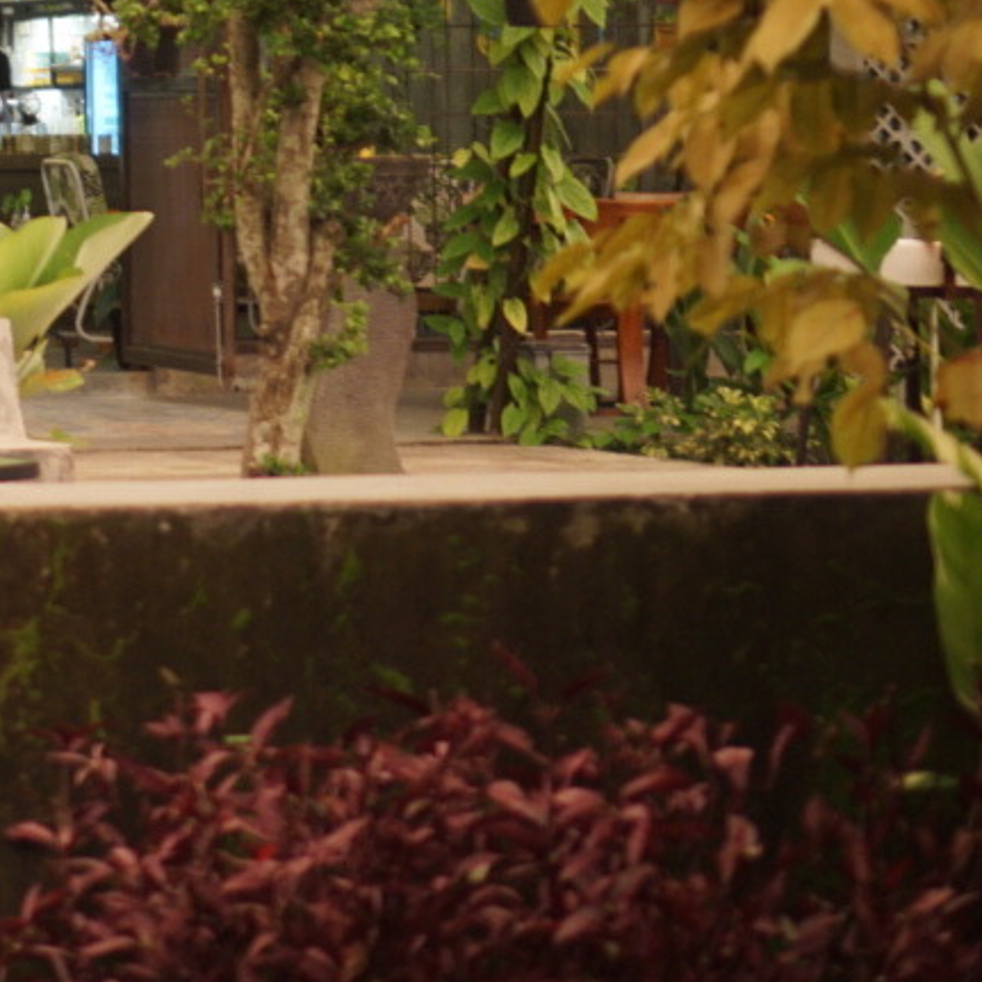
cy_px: -77
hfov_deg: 9.8
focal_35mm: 168
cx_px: -827
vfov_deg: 10.3
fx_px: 5379
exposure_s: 1/15
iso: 100
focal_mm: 35
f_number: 1.8
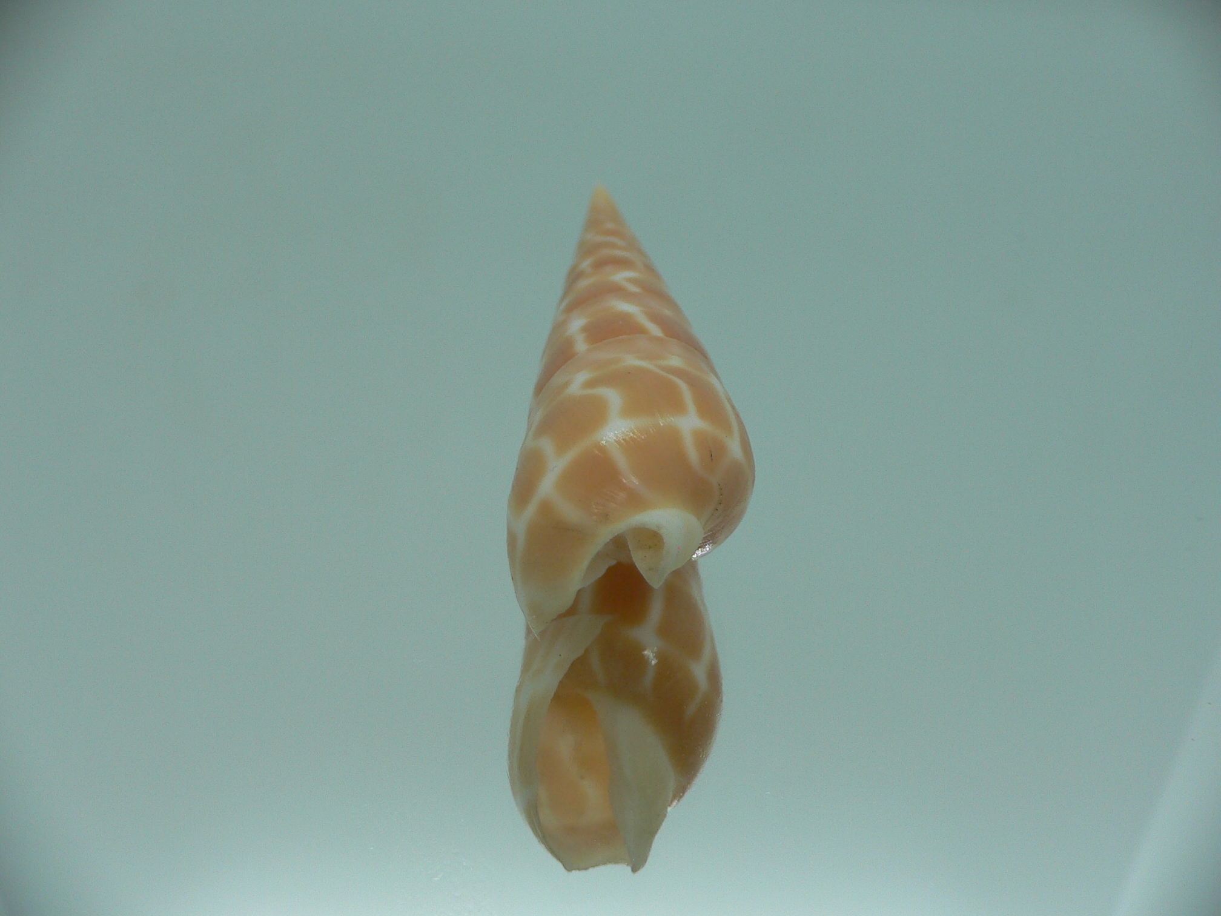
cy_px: 458
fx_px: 1235
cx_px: 610
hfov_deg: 52.6
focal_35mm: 35
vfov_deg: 40.7
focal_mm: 4.6
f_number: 2.8
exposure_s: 1/60
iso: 80
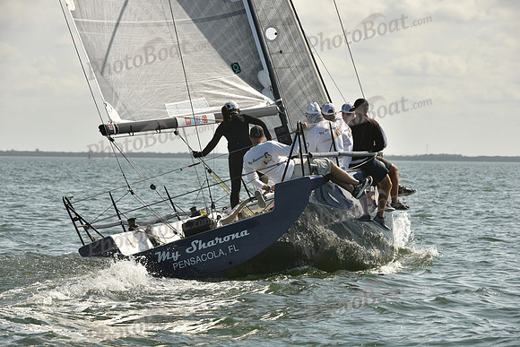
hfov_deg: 10.3
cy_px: 174
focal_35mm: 200
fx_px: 2889
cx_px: 260
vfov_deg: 6.9
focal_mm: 200
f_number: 8
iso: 400
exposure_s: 1/1250
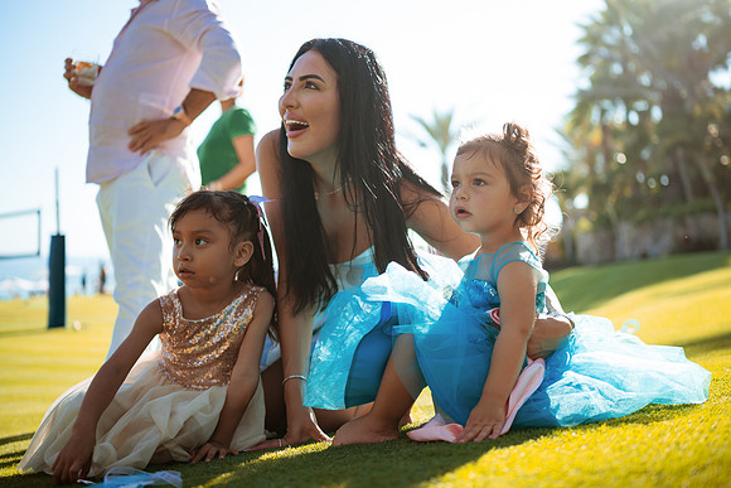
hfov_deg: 49.7
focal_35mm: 39
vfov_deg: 34.4
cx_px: 385
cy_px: 218
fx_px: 788
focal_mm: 35
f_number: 1.8
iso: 100
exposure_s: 1/1600
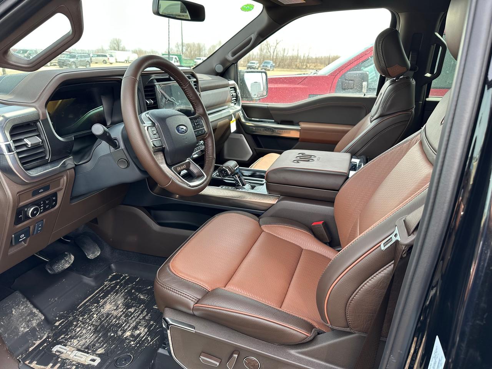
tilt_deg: -19.9
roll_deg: -1.5
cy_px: 184
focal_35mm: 24
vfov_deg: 56.8
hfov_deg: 71.6
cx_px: 246
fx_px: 341
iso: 80
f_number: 1.78
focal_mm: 6.86
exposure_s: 1/279
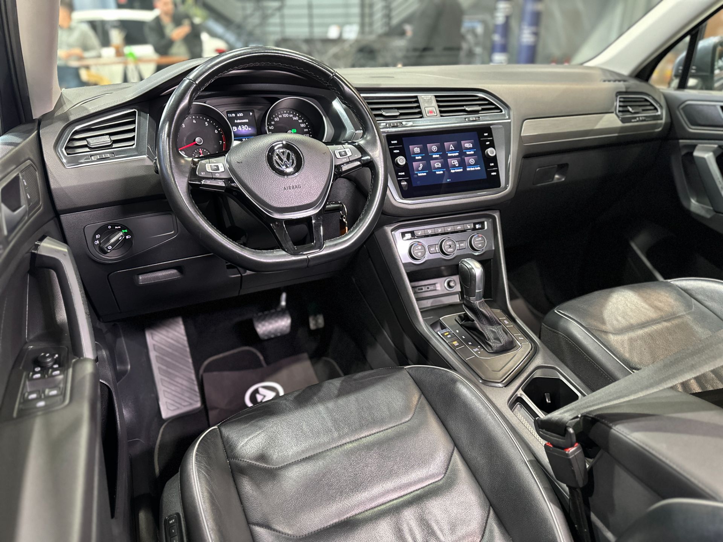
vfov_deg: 56.8
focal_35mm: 24
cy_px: 271
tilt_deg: -25.6
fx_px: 501
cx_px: 362
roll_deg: +0.5
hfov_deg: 71.6
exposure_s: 1/40
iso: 640
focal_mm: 6.86
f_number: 1.78
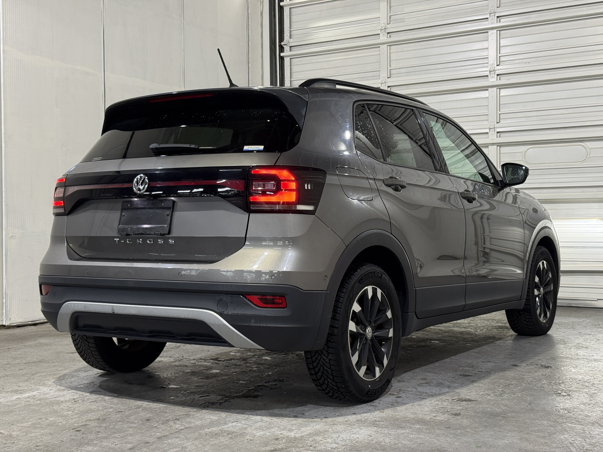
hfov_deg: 39.7
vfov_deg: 30.3
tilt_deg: -0.3
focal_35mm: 48
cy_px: 226
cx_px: 302
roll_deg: +0.4
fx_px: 836
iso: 125
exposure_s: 1/60
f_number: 1.78
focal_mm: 6.76
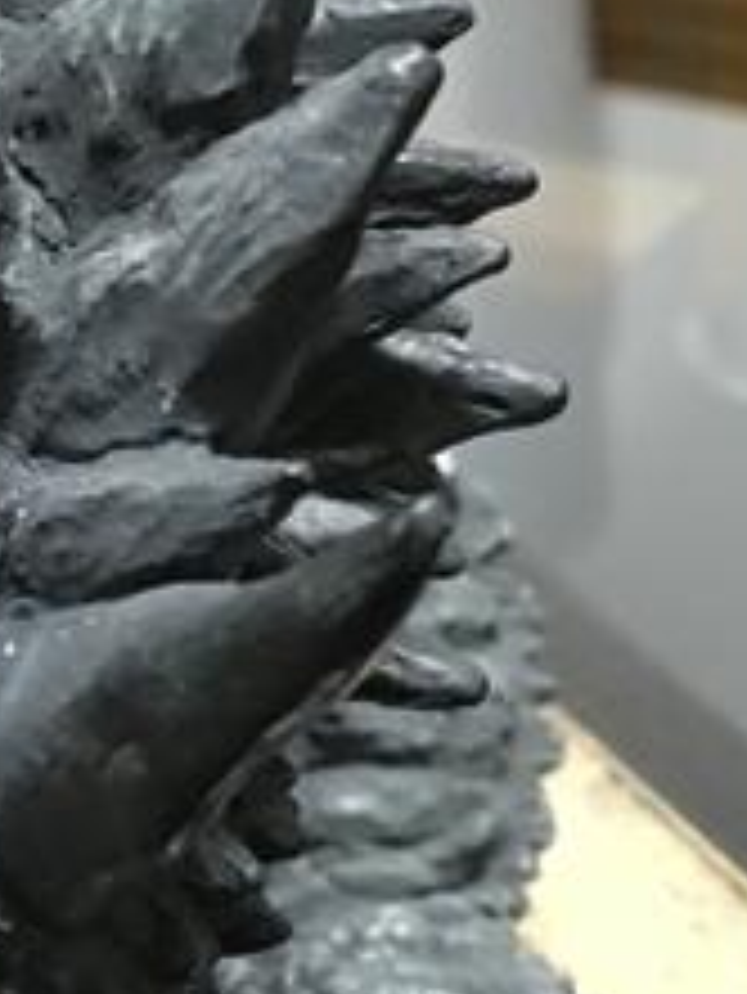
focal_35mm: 105
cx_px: -230
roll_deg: +4.3
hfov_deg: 13.6
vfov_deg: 18.7
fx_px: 3018
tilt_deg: -26.8
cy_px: 522
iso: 100
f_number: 2.2
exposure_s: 1/8
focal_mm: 4.15
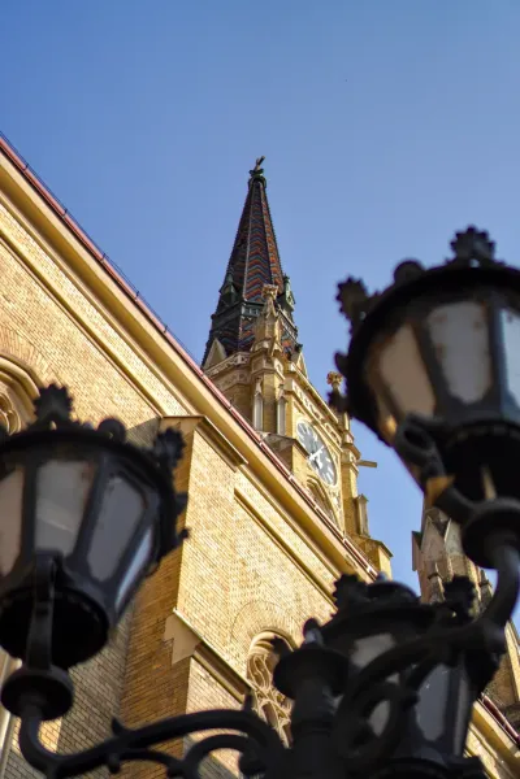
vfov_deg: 37.9
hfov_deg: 25.8
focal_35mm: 52
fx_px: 1137
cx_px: 260
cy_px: 390
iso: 100
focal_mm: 35
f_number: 1.8
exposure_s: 1/3200
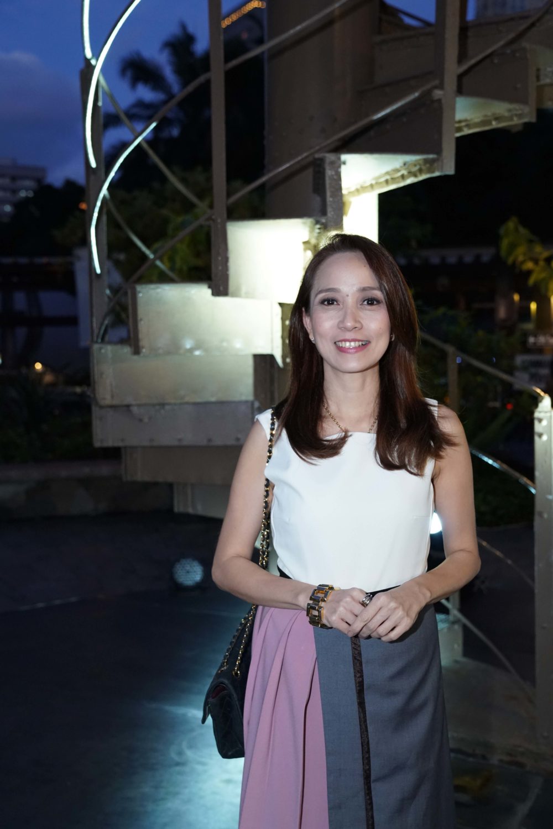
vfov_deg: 47.4
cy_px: 414
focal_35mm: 41
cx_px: 276
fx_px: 945
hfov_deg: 32.6
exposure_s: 1/125
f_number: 4
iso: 4000
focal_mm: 41
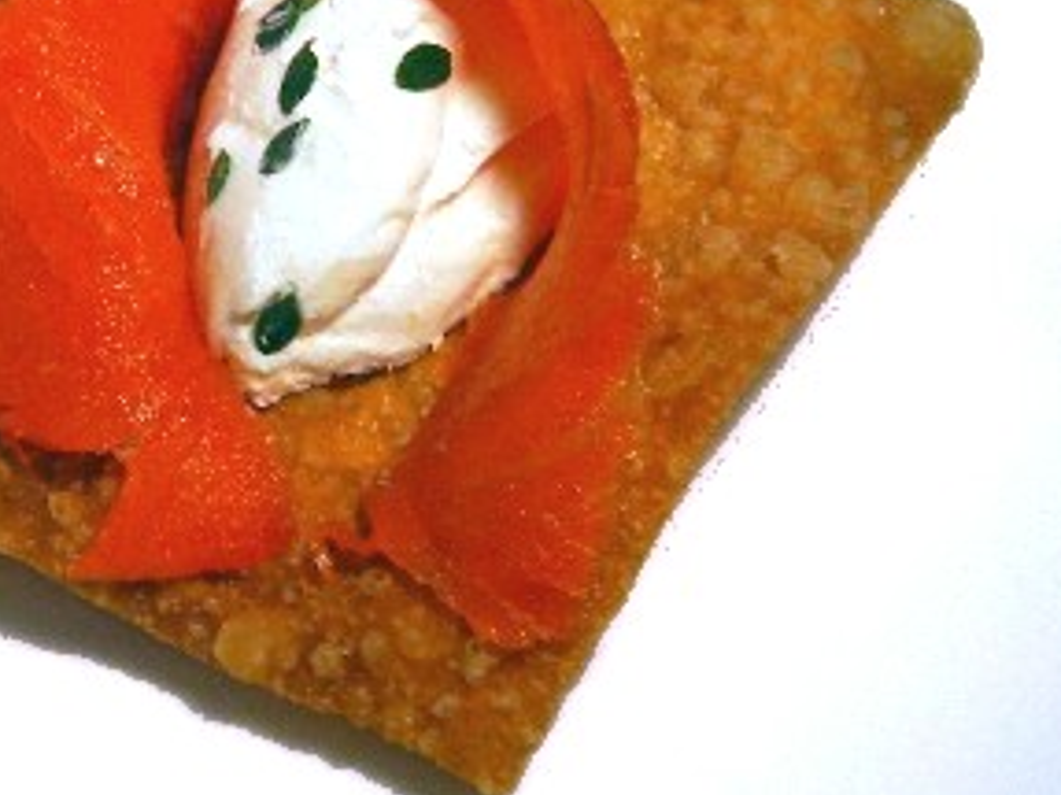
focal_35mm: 148
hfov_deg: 13.3
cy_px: 185
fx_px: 4534
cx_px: 229
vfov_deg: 10.0
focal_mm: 13.8
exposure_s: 1/25
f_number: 3.9
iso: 100
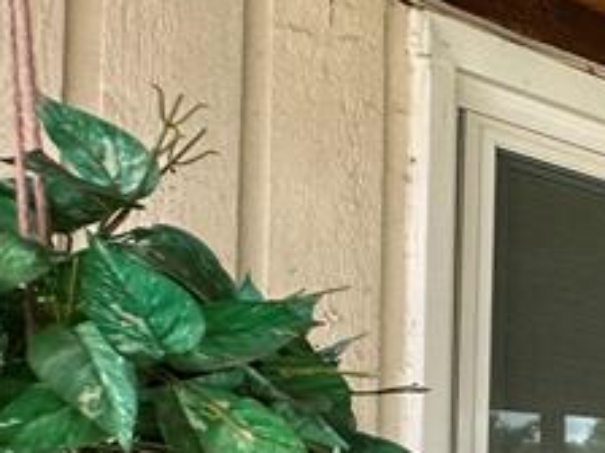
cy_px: 507
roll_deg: -1.1
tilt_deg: +0.8
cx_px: 1375
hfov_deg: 16.3
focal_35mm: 64
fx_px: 1119
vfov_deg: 21.7
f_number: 2.2
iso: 80
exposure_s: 1/99
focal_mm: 2.22
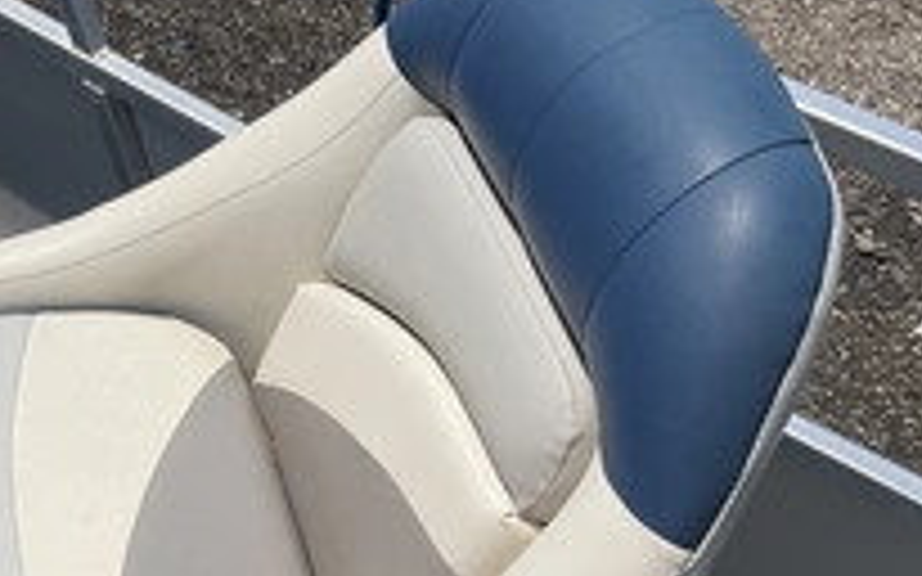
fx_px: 1507
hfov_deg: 33.4
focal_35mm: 60
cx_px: 247
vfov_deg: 21.5
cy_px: 428
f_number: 1.8
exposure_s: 1/4065
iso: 25
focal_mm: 3
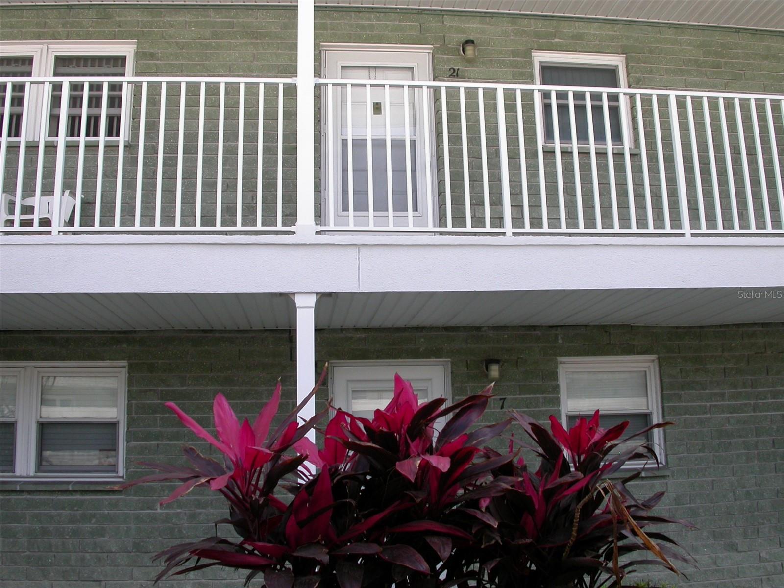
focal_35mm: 38
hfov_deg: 49.0
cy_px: 294
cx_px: 392
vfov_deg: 37.7
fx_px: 861
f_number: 5.3
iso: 100
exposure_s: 1/207
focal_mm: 7.85
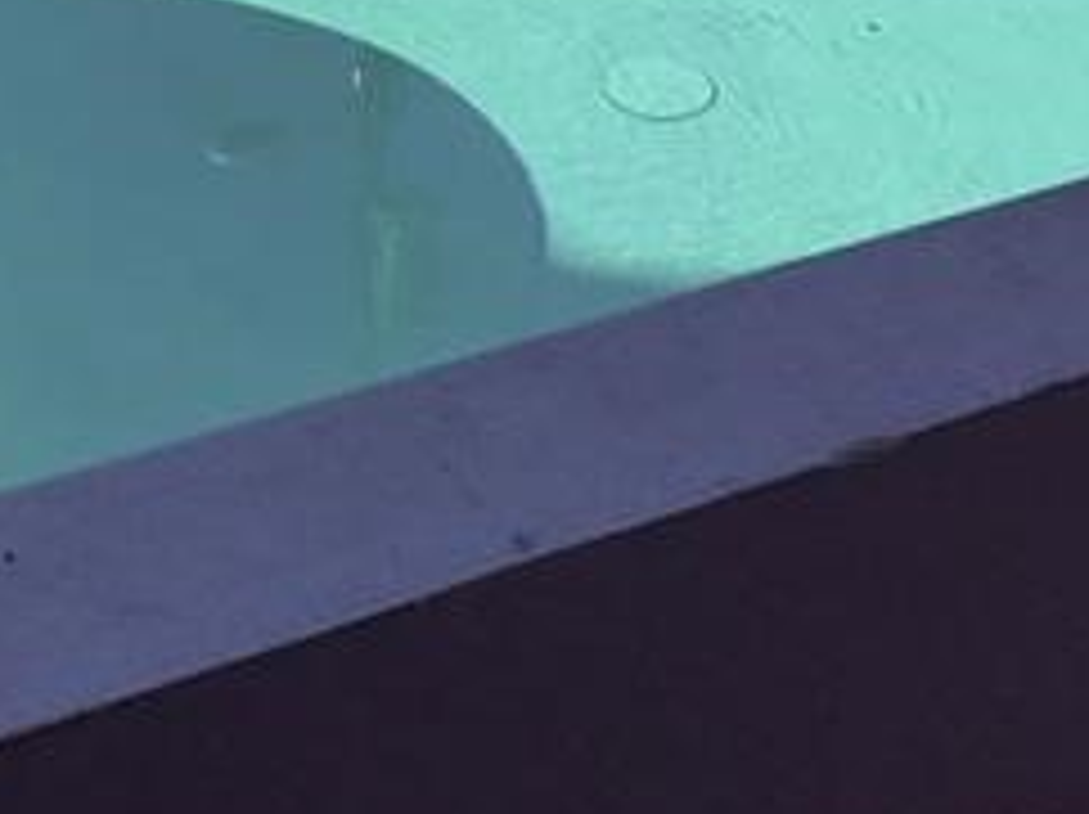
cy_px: -301
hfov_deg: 19.9
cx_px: 18
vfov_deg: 14.6
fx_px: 3017
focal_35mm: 96
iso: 25
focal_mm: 4.15
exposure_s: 1/499
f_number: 2.2
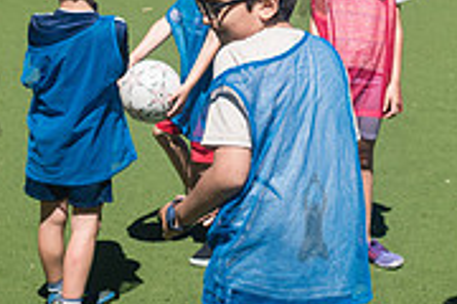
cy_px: -29
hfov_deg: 18.0
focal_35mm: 113
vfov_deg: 11.9
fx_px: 1434
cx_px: 312
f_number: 4
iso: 320
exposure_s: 1/3200
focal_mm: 35
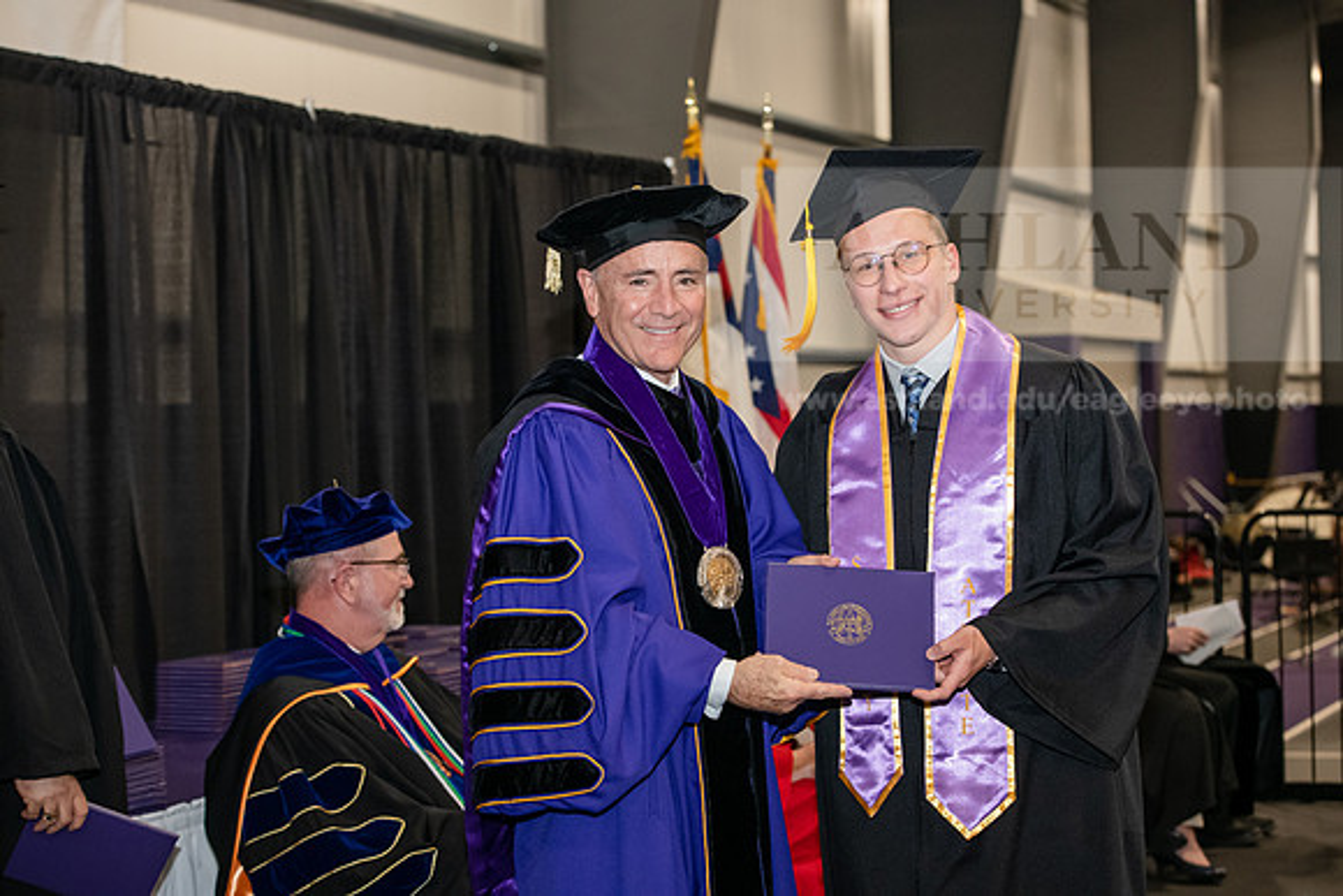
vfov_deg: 19.5
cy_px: 448
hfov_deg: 28.8
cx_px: 672
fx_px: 2612
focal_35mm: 70
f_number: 5
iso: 2500
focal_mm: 70
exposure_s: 1/200
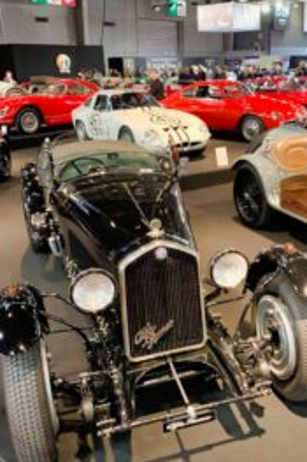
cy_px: 228
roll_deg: +0.8
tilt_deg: -17.3
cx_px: 212
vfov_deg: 51.9
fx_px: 474
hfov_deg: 35.4
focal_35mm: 37
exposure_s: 1/33
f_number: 1.8
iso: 320
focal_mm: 4.25
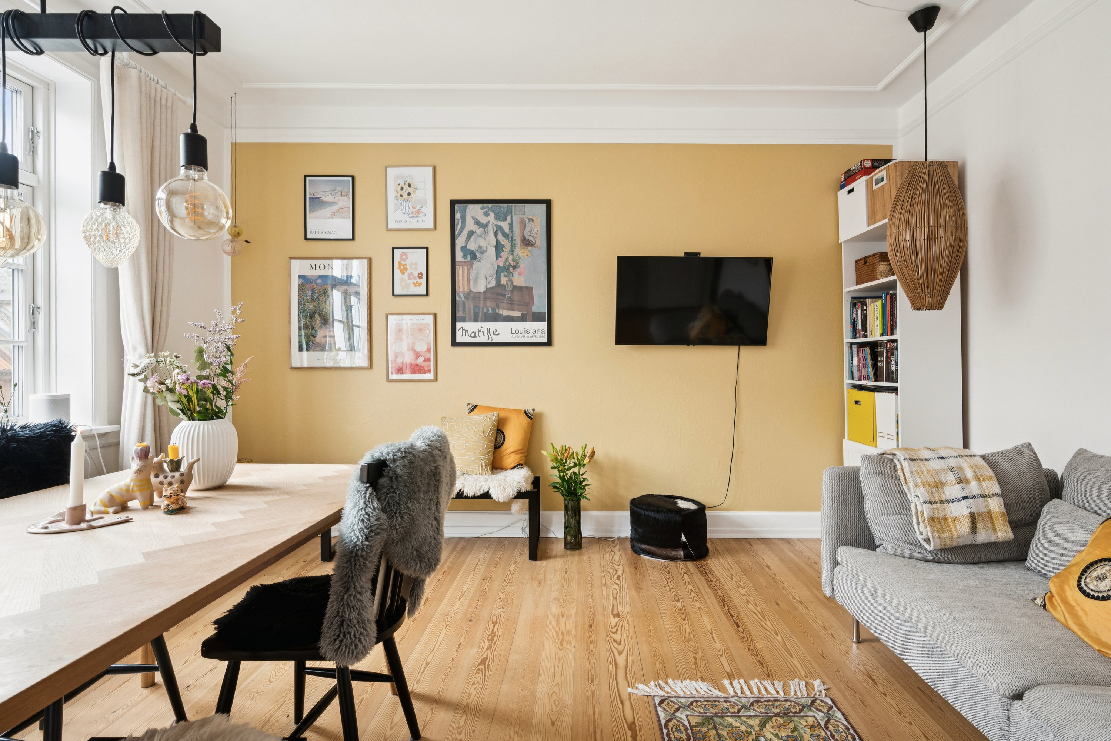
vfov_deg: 68.9
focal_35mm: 18
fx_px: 540
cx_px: 556
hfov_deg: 91.6
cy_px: 370
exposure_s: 1/30
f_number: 9
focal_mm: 17.5
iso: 640
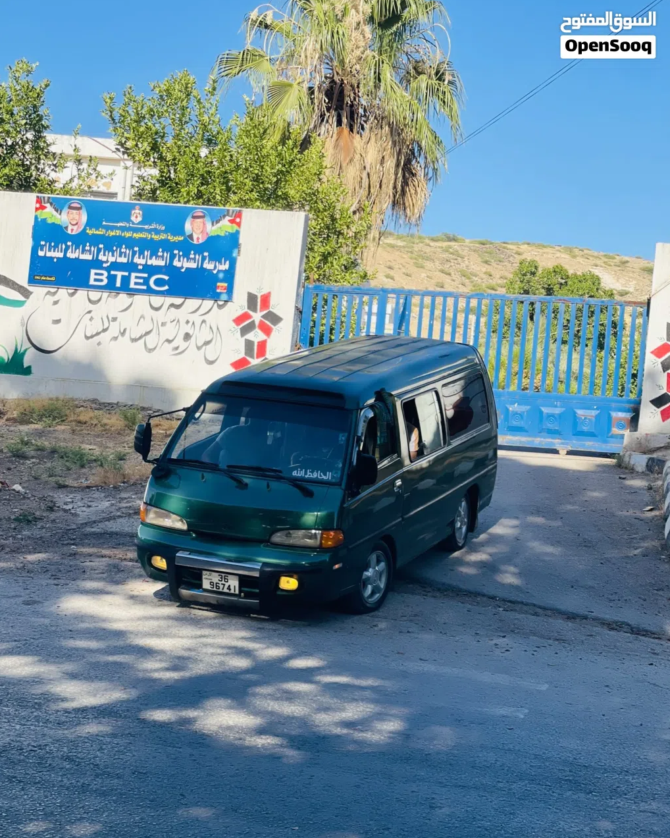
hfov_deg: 22.8
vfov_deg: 28.3
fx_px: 1661
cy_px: 445
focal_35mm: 67
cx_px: 335
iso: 32
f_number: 2.2
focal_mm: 7.5
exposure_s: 1/1033
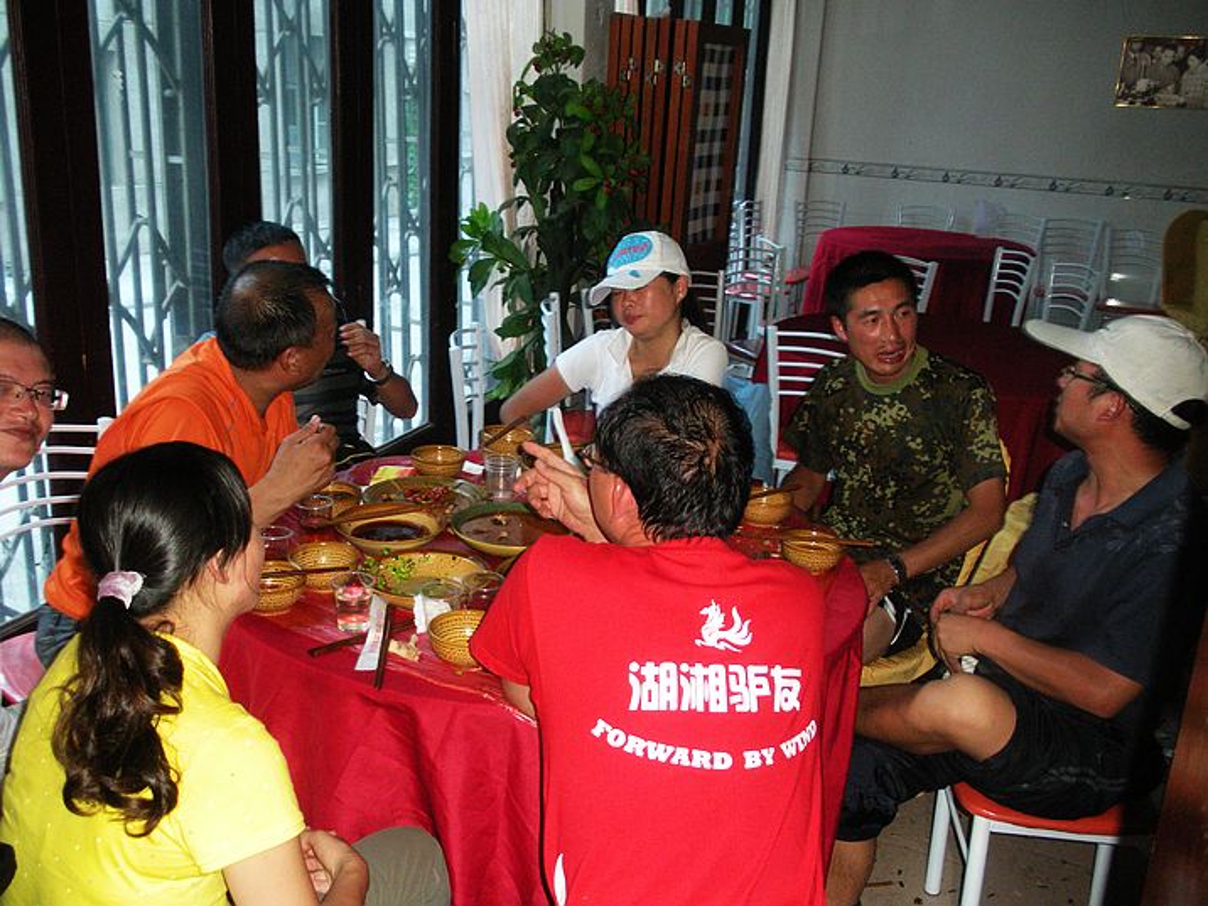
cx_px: 604
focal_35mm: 36
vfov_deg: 39.7
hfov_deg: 51.4
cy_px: 453
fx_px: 1256
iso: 286
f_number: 3.5
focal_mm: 6.3
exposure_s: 1/60
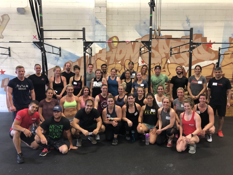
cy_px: 88
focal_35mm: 28
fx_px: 188
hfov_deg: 63.4
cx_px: 116
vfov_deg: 49.7
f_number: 1.8
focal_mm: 3.99
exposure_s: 1/15
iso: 50
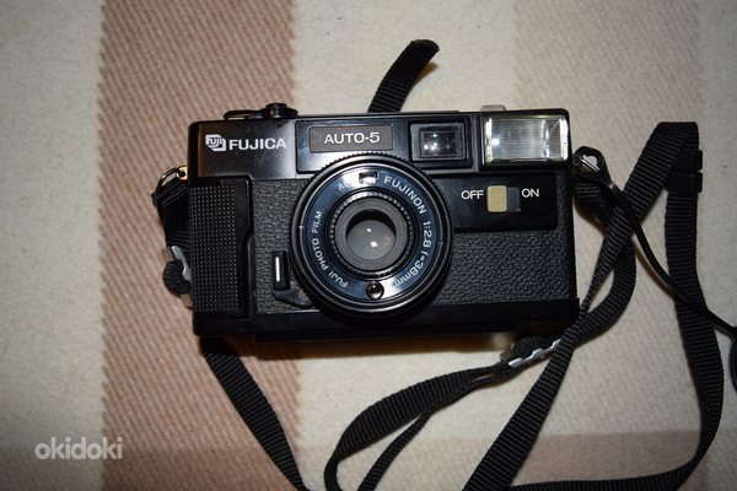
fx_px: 676
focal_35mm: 33
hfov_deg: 57.2
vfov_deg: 40.0
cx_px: 368
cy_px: 246
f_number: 3.8
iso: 125
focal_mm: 22
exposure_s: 1/60
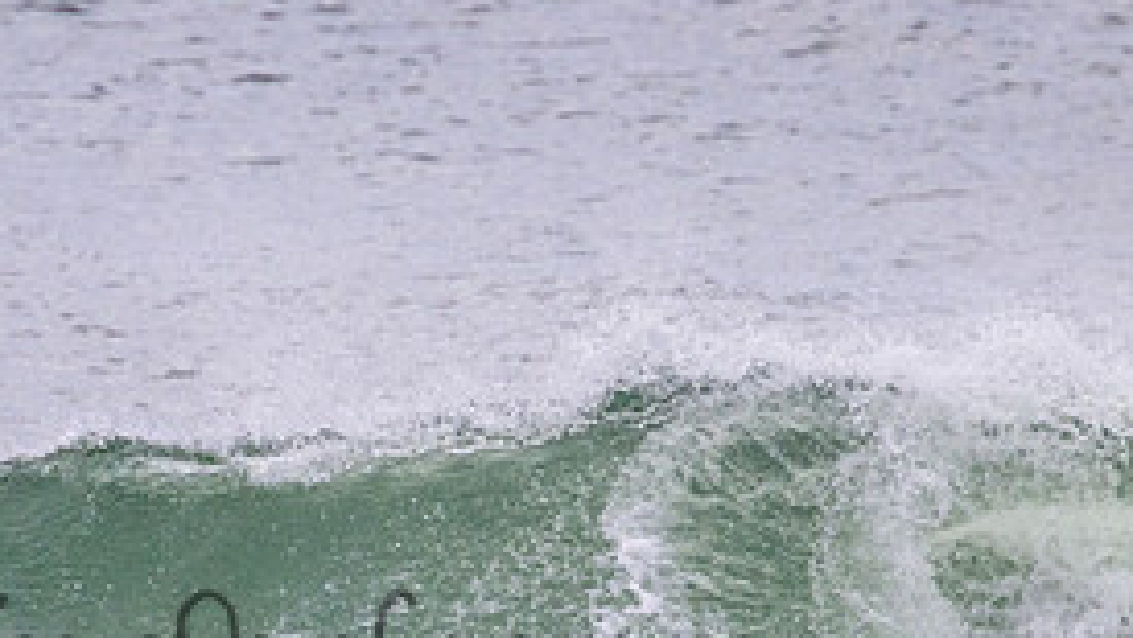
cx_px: 354
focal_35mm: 1766
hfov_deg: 1.2
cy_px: 619
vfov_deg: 0.7
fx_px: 53081
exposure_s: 1/2000
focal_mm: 800
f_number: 11
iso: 2000
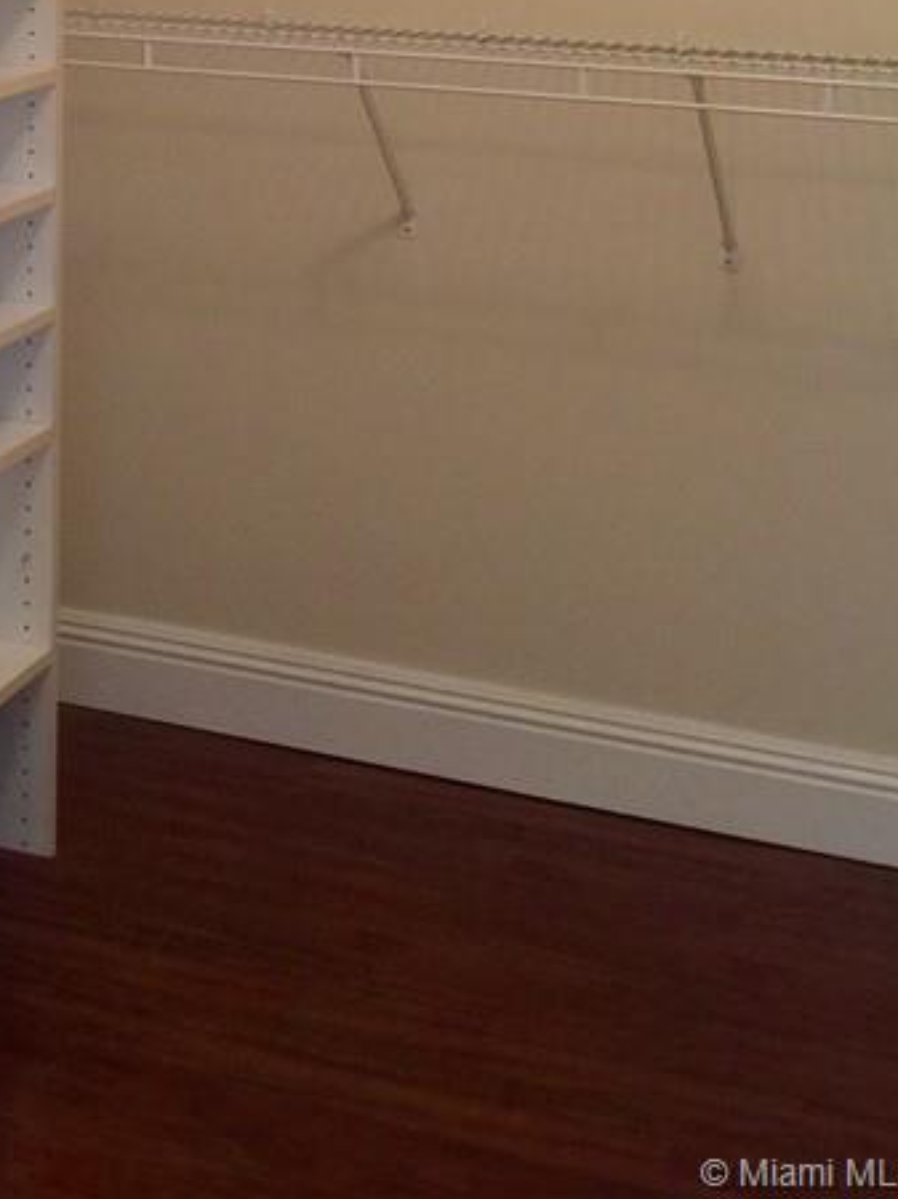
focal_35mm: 66
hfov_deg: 21.8
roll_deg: -0.5
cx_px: 99
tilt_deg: -0.4
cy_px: -163
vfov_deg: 26.7
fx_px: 2285
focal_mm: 4.15
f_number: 2.2
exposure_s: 1/15
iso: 40
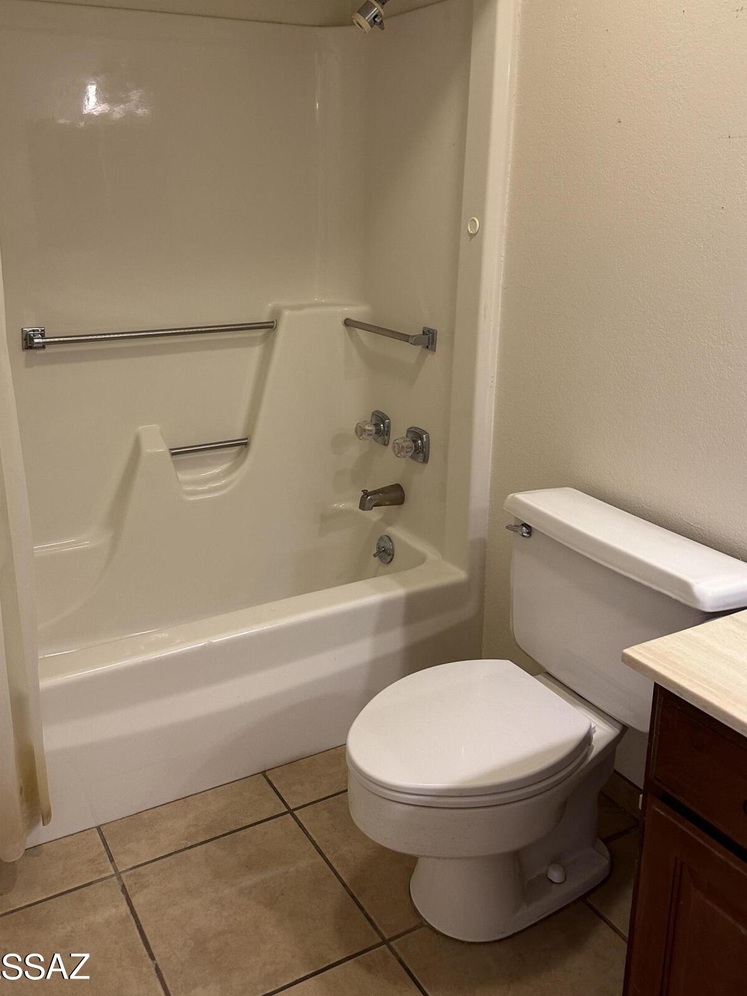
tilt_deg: -12.5
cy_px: 402
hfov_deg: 46.6
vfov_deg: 59.5
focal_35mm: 30
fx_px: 863
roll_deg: -0.4
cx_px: 303
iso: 160
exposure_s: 1/60
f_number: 1.78
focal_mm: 6.86
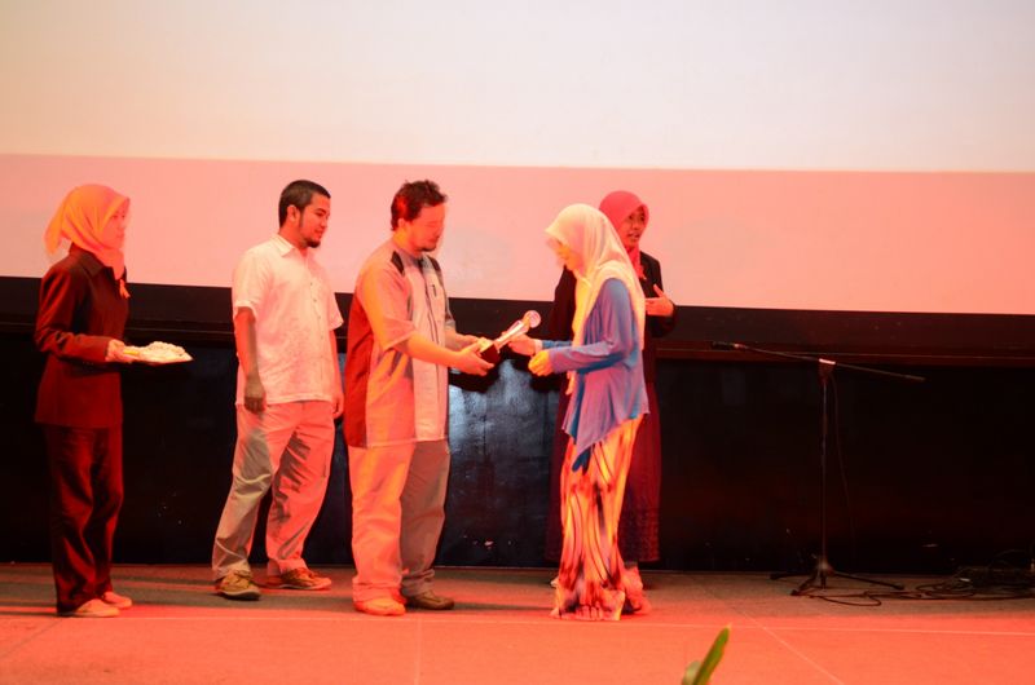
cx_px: 518
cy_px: 342
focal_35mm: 57
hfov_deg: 35.1
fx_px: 1635
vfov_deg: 23.7
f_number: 3.2
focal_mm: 38
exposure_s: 1/60
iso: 1600
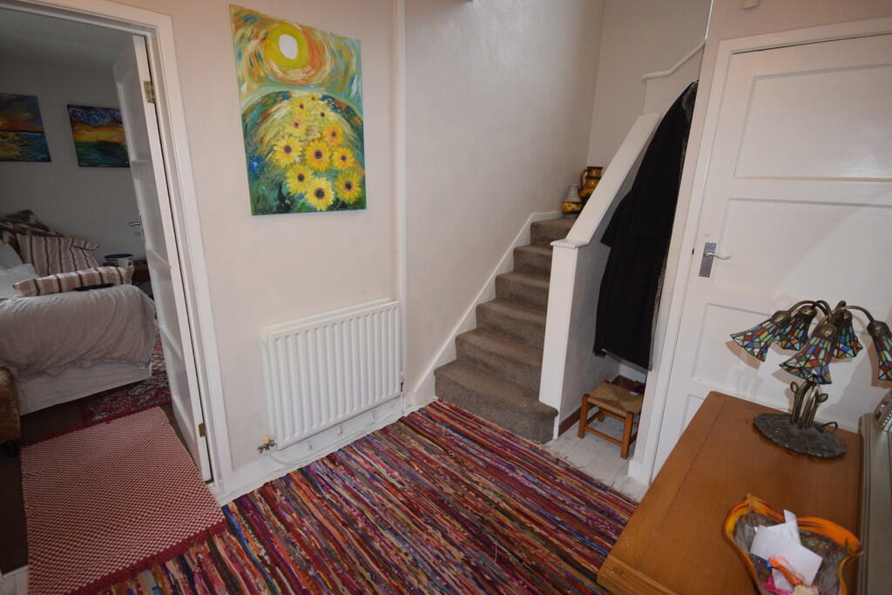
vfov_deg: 69.7
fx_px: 427
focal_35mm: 17
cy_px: 298
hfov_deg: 92.4
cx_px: 446
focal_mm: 11.5
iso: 800
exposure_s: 1/60
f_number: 4.2
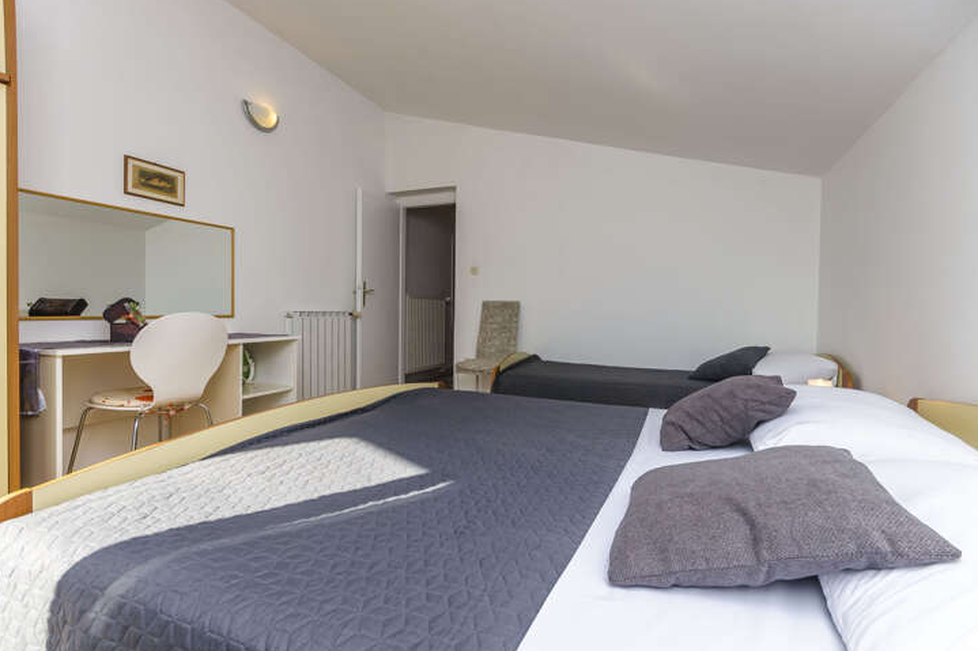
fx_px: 435
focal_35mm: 16
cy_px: 330
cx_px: 494
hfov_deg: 96.7
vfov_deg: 73.7
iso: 100
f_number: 8
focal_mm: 10
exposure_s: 1/125
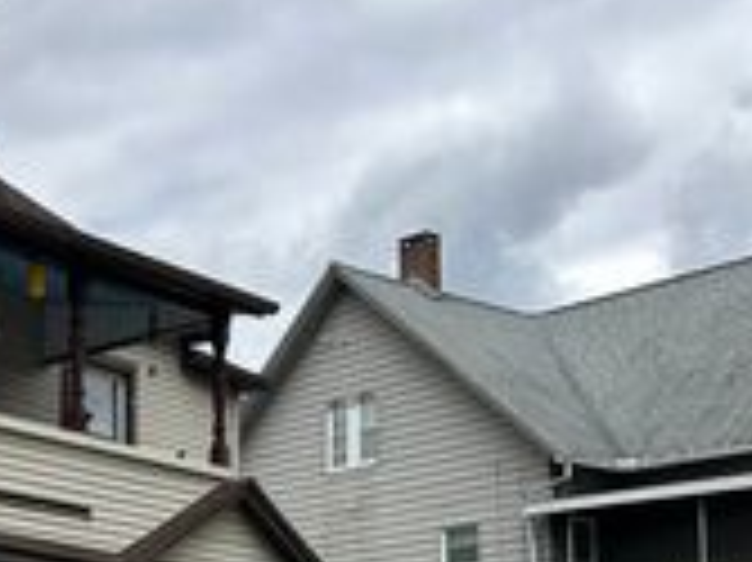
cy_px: 677
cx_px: -234
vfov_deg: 19.2
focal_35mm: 72
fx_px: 1563
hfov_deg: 23.7
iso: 80
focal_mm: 6.86
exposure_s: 1/2591
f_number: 1.78
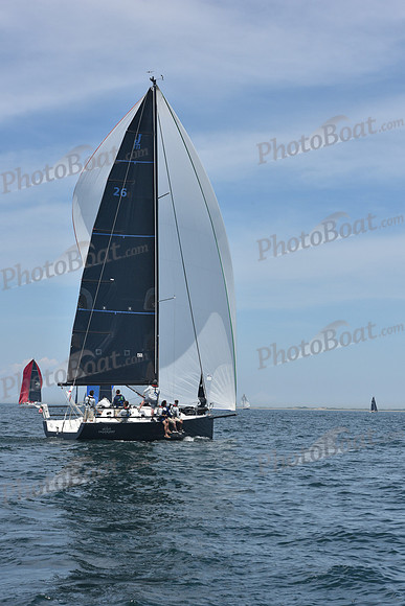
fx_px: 1180
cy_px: 303
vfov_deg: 28.8
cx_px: 202
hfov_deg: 19.5
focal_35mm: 70
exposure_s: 1/800
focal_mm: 70
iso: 320
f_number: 11
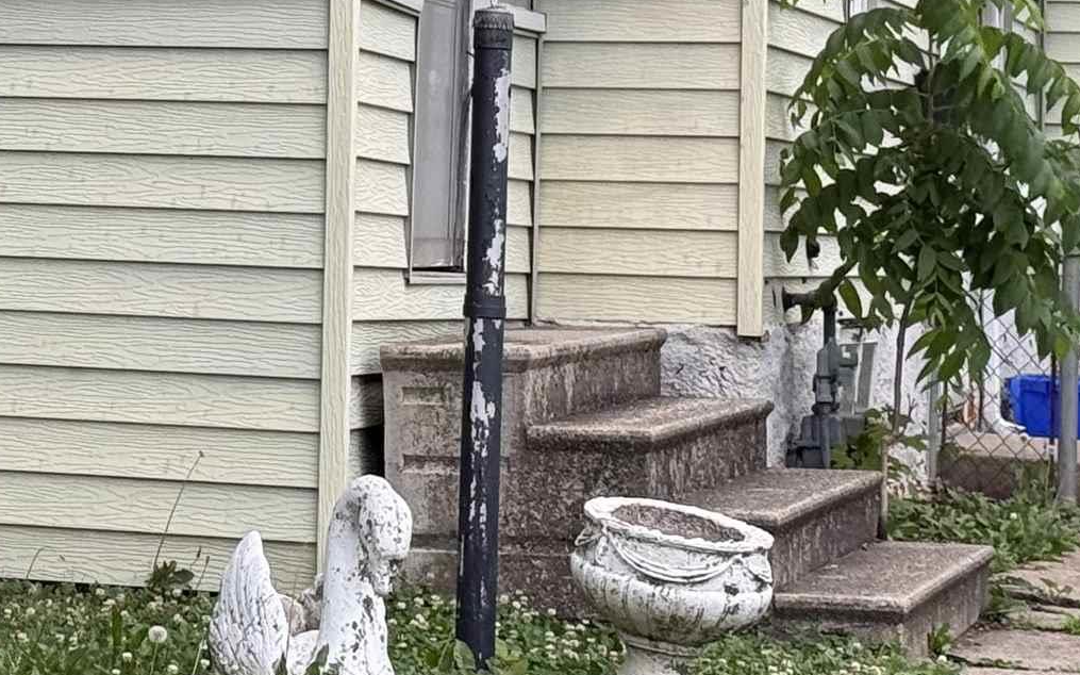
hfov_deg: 13.3
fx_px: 4532
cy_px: -93
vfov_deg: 8.4
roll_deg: -3.2
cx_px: -148
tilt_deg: +1.4
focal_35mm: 154
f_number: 1.78
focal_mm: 6.76
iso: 80
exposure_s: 1/232
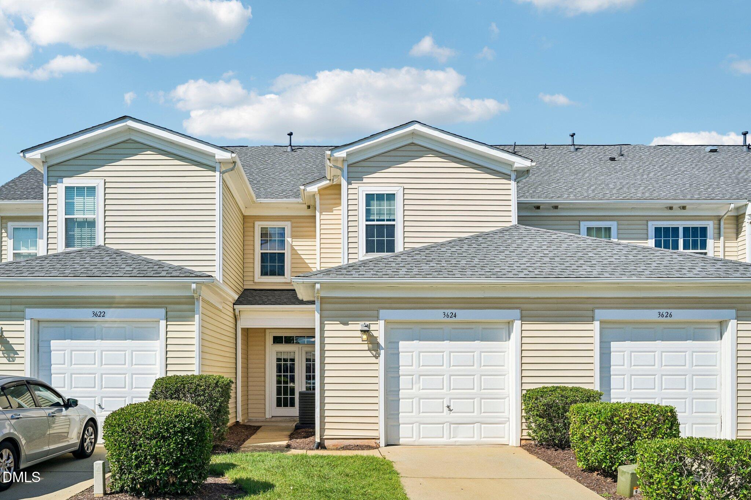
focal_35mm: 29
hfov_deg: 63.7
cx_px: 376
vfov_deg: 45.0
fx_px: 605
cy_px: 250
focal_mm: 29
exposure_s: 1/640
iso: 100
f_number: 8
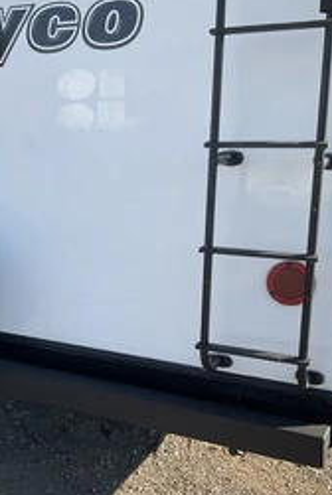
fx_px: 662
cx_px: 77
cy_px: 286
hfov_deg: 27.7
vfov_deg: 41.0
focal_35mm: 48
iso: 25
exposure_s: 1/613
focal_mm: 3
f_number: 1.8
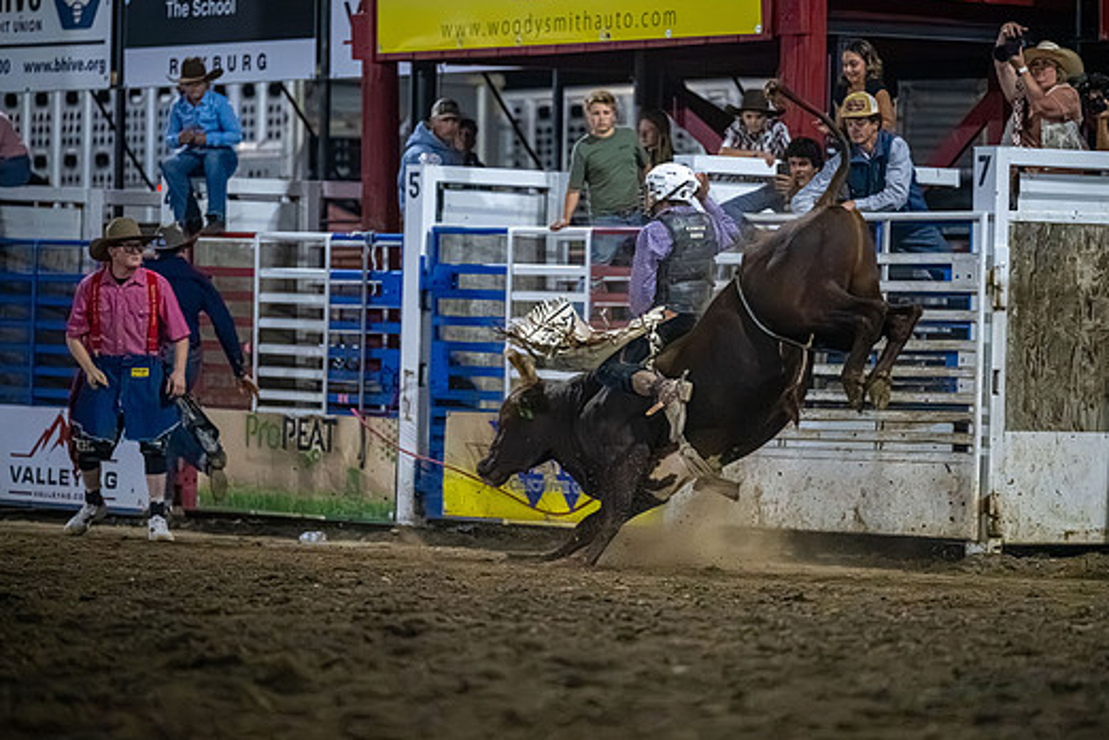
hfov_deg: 9.3
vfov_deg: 6.2
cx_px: 634
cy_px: 375
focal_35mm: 222
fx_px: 6838
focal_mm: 190
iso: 6400
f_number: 2.8
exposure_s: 1/800
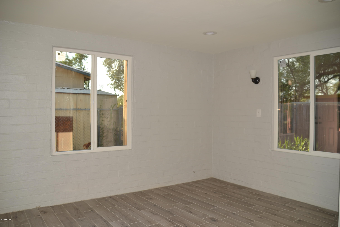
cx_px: 170
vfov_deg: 47.9
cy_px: 114
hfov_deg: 67.4
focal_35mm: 27
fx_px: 255
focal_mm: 18
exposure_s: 1/200
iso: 100
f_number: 4
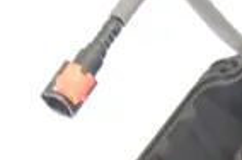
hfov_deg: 9.3
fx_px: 1462
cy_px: 266
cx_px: 314
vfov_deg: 6.2
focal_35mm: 218
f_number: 4.8
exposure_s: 1/30
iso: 720
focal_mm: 38
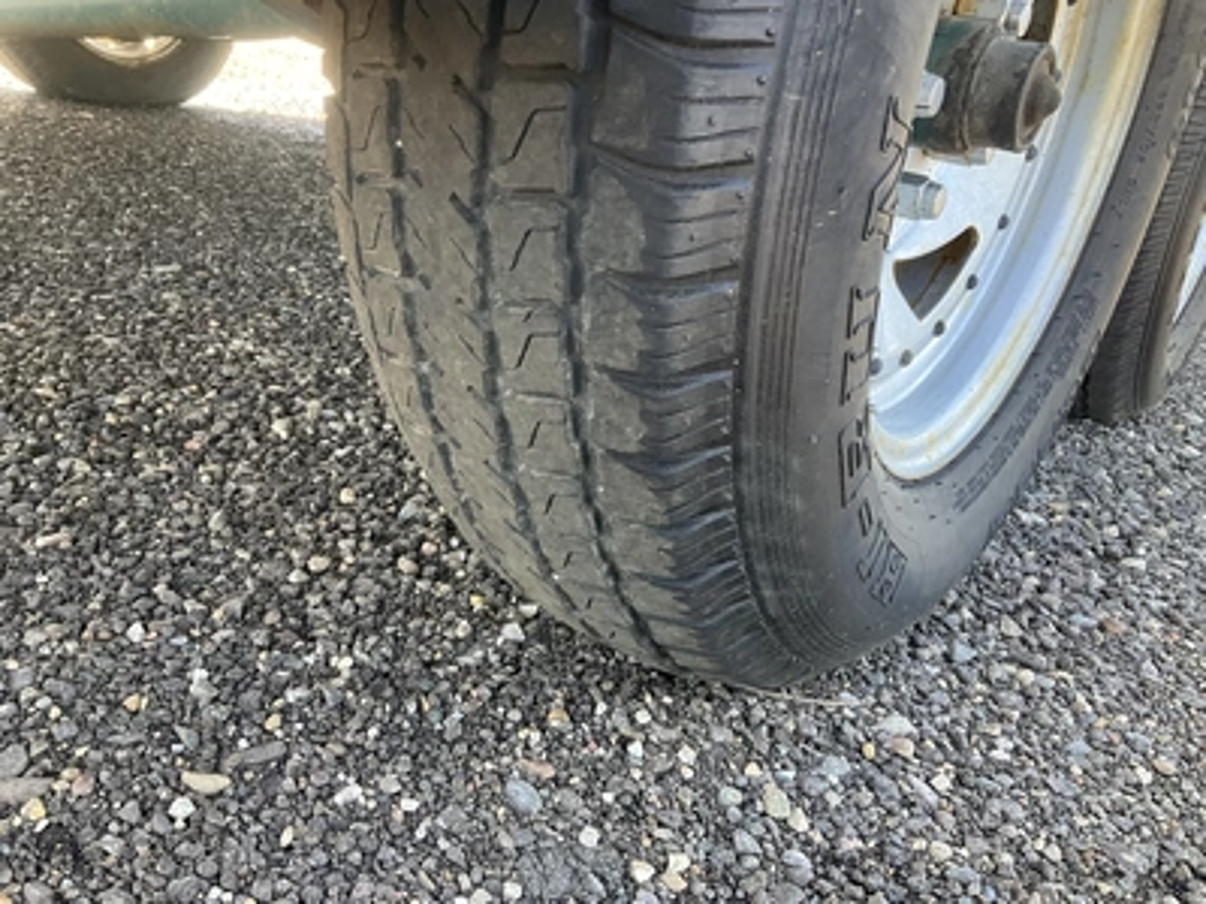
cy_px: 452
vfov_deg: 48.2
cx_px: 603
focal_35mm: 29
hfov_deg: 61.7
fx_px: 1010
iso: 64
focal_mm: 3
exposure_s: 1/122
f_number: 1.8
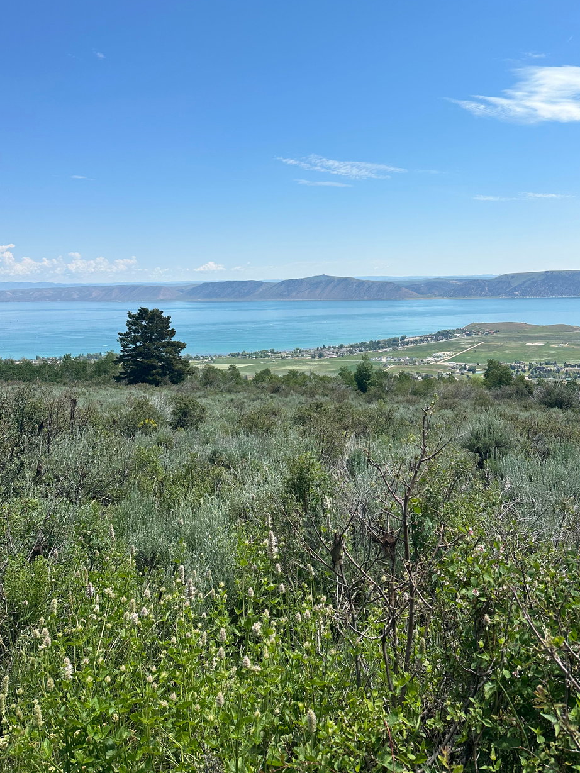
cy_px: 318
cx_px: 337
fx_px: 670
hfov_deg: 46.6
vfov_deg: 59.6
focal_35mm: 30
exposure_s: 1/5848
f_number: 1.78
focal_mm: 6.86
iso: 80
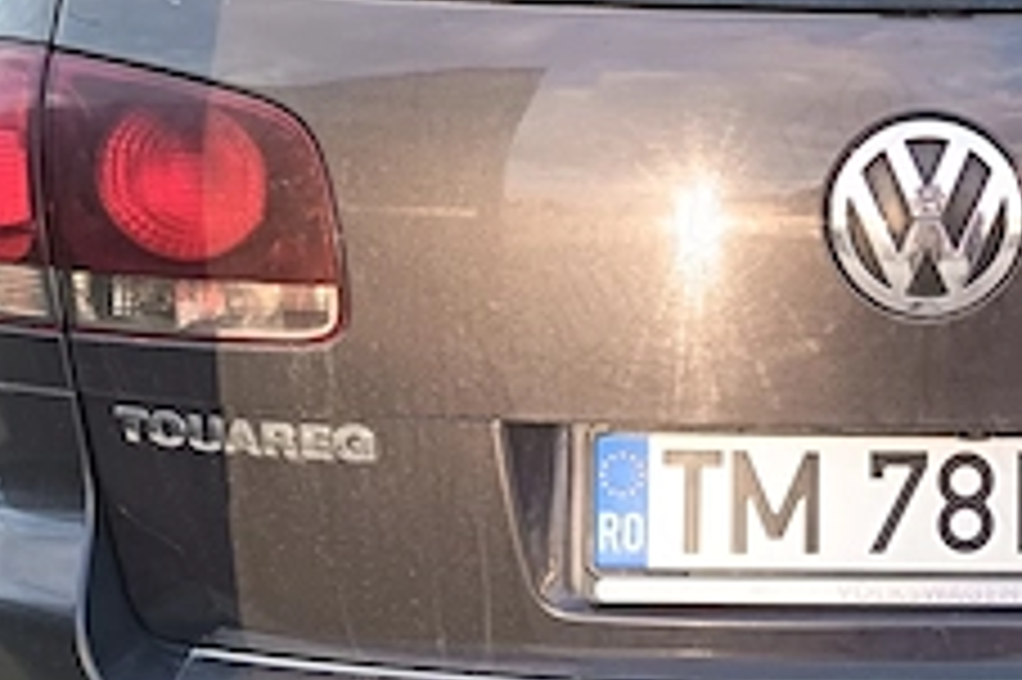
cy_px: 326
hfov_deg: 29.2
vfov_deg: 20.6
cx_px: 936
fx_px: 1872
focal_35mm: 66
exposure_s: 1/120
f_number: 1.75
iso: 545
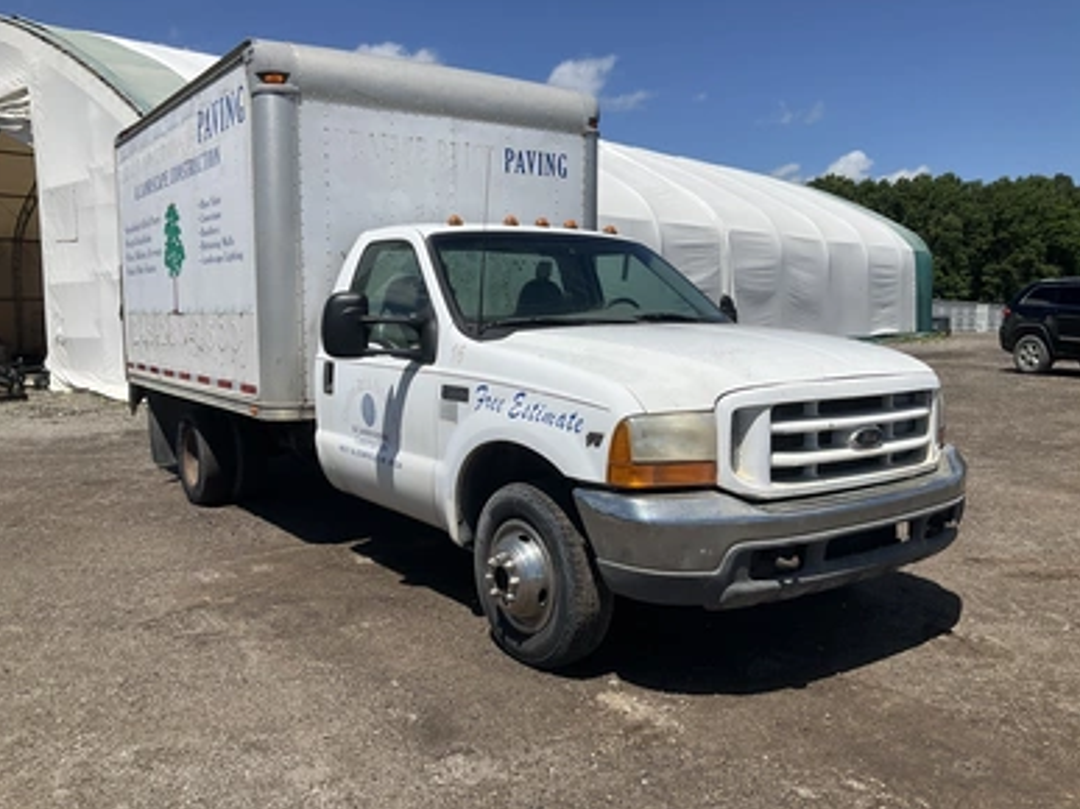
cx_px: 525
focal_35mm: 30
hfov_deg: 60.0
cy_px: 404
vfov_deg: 46.8
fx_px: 936
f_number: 1.8
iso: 25
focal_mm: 3
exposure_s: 1/3534
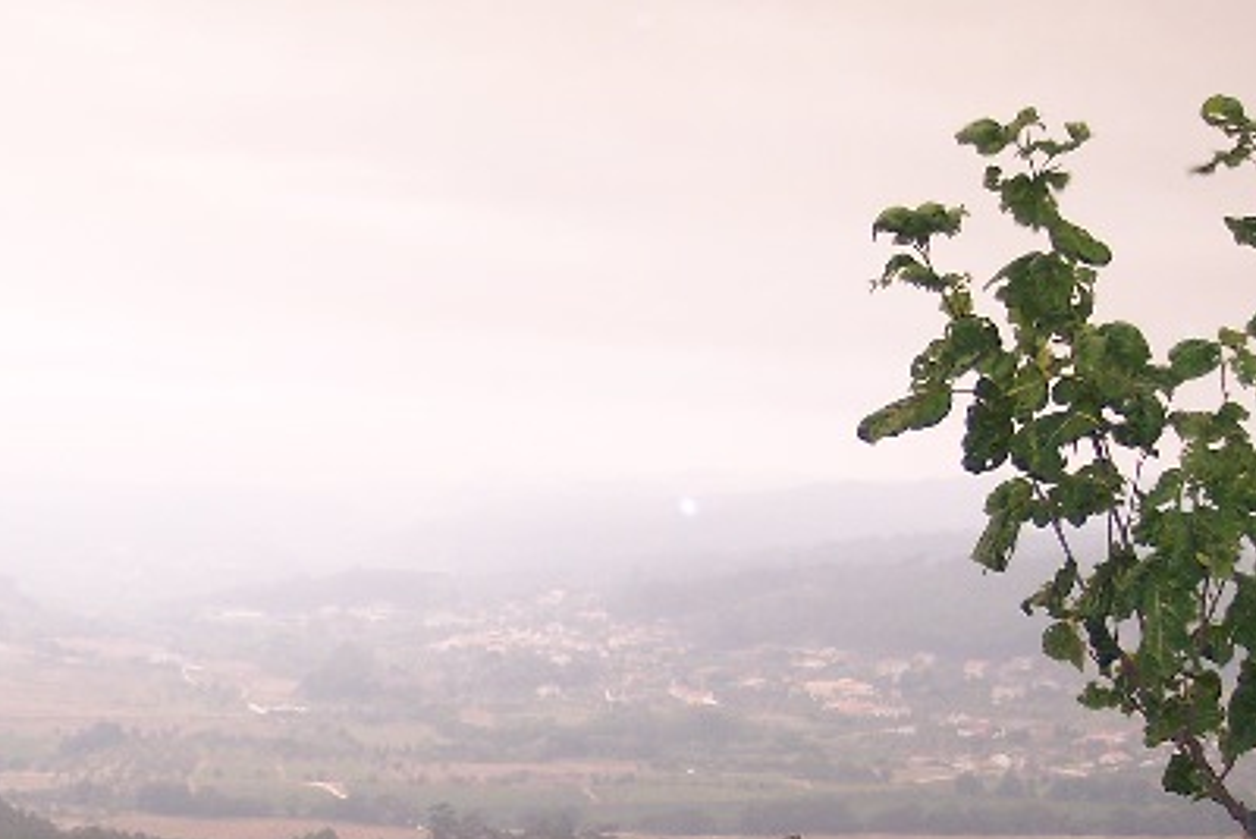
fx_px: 2757
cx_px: 386
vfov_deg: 17.1
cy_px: 685
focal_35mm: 79
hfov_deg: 25.5
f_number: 2.8
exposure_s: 1/45
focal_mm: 8
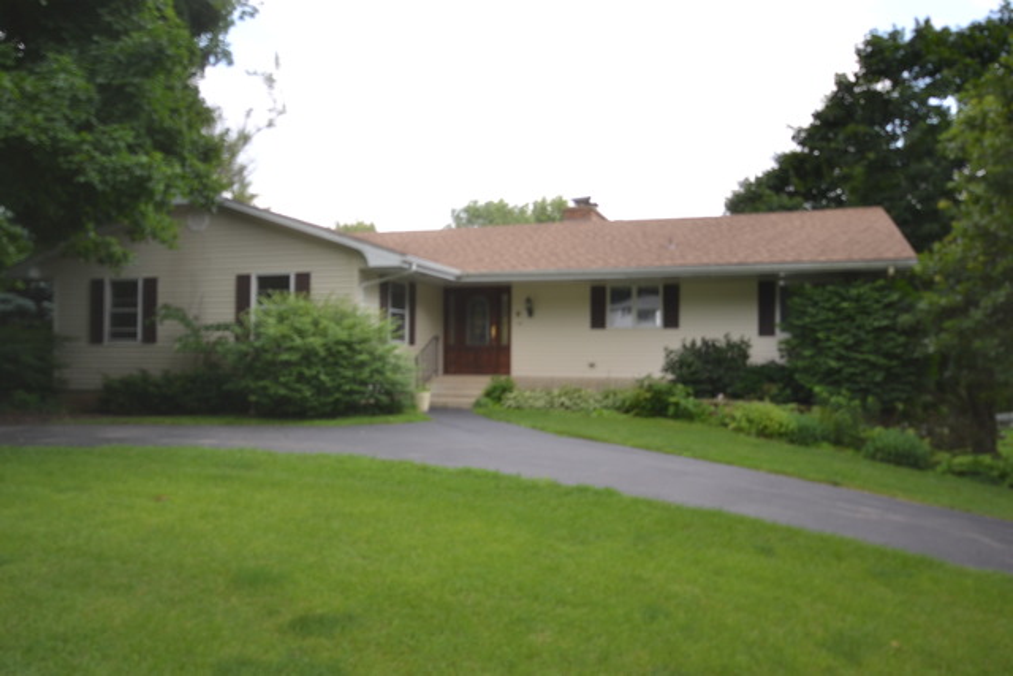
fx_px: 844
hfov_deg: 61.9
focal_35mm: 30
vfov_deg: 43.6
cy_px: 338
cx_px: 506
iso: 160
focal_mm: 20
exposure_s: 1/125
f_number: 5.6
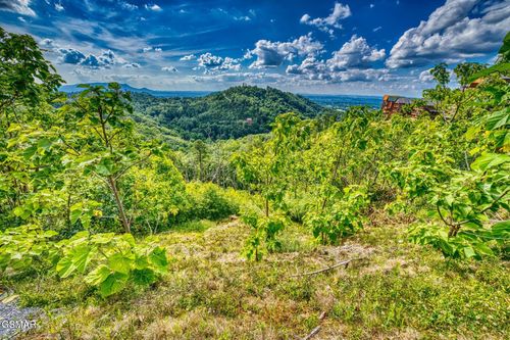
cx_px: 255
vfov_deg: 90.0
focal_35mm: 12
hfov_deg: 112.6
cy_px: 170
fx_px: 170
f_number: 9
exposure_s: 1/160
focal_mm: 12
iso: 200
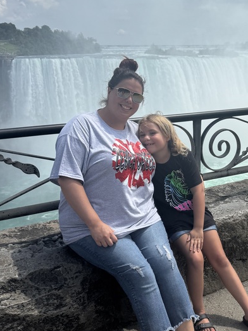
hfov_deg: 30.0
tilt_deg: -16.2
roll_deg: +0.3
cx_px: 205
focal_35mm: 47
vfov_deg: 40.4
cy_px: 178
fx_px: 449
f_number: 1.78
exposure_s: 1/9009
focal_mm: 6.76
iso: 80
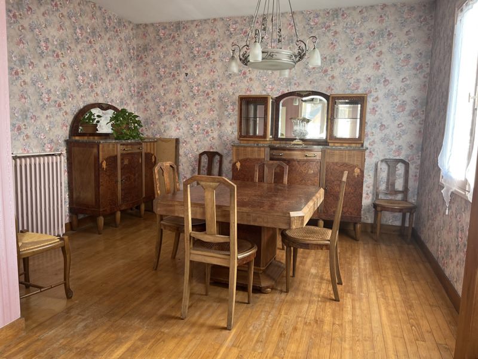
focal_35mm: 26
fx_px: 359
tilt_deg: -7.5
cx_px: 239
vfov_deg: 53.1
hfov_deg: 67.3
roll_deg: -1.5
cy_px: 180
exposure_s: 1/122
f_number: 1.6
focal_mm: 5.1
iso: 80
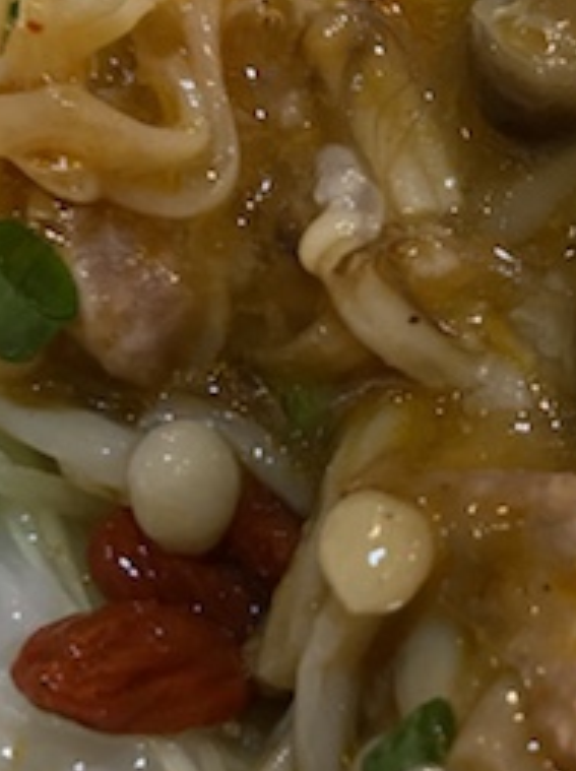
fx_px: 1601
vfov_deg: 27.0
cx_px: 640
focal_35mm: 72
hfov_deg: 19.5
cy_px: 338
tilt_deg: -61.5
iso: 320
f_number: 1.8
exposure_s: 1/50
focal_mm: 4.25
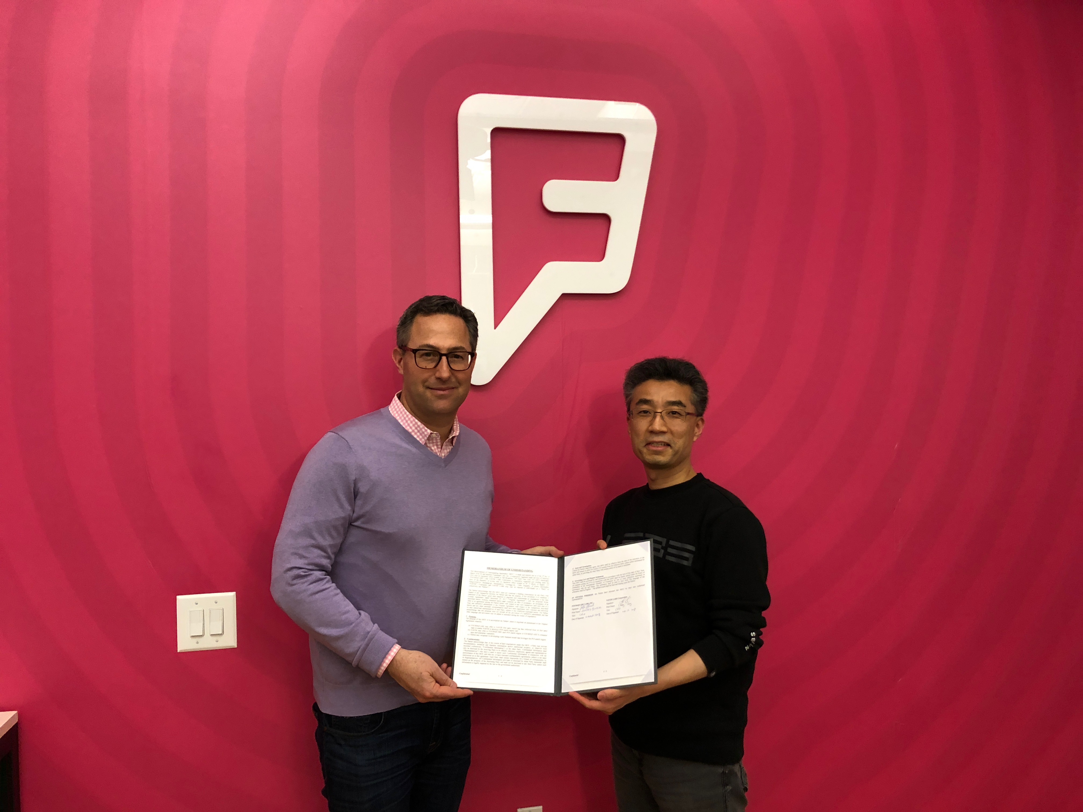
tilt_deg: +0.2
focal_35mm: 28
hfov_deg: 63.4
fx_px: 876
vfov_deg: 49.7
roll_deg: +0.7
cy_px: 406
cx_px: 542
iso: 64
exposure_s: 1/15
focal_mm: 4
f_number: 1.8
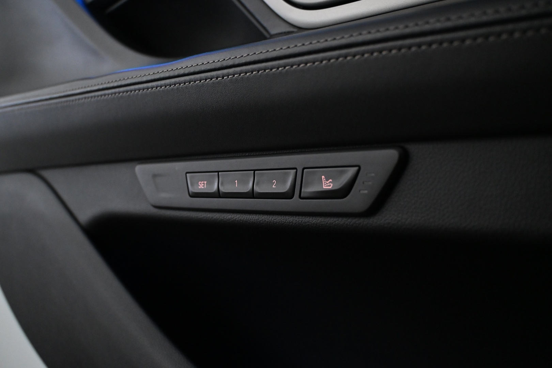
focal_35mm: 33
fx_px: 506
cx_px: 276
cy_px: 184
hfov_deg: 57.2
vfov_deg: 40.0
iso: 3200
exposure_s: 1/100
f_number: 4
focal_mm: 22
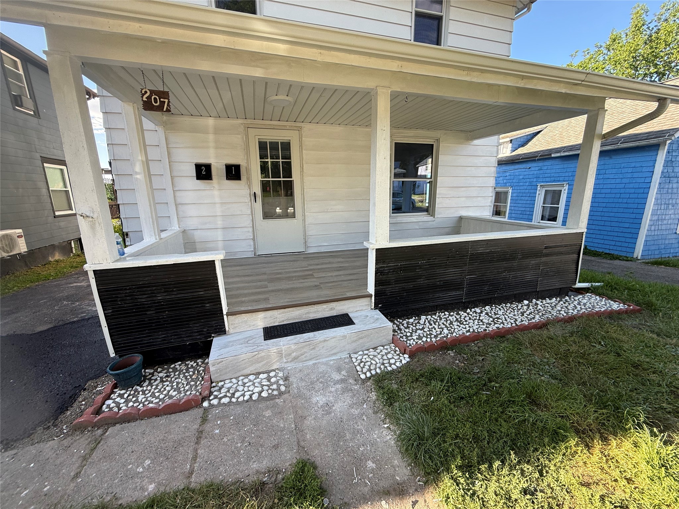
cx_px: 340
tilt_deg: -12.3
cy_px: 254
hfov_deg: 102.1
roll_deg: +0.5
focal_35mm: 14
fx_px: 275
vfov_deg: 85.7
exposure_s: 1/213
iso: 50
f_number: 2.2
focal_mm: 2.22
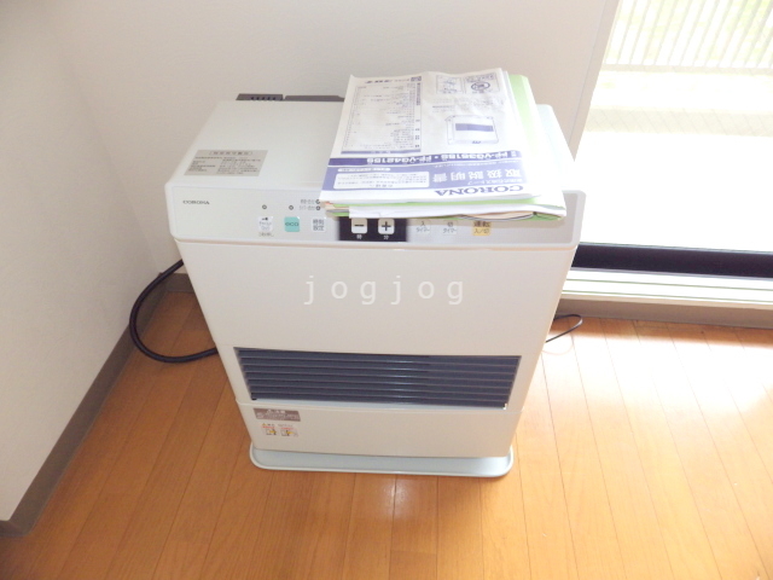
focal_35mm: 22
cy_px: 290
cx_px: 386
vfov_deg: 61.1
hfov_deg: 76.4
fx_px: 491
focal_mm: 4
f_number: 3.1
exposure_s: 1/45
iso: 125
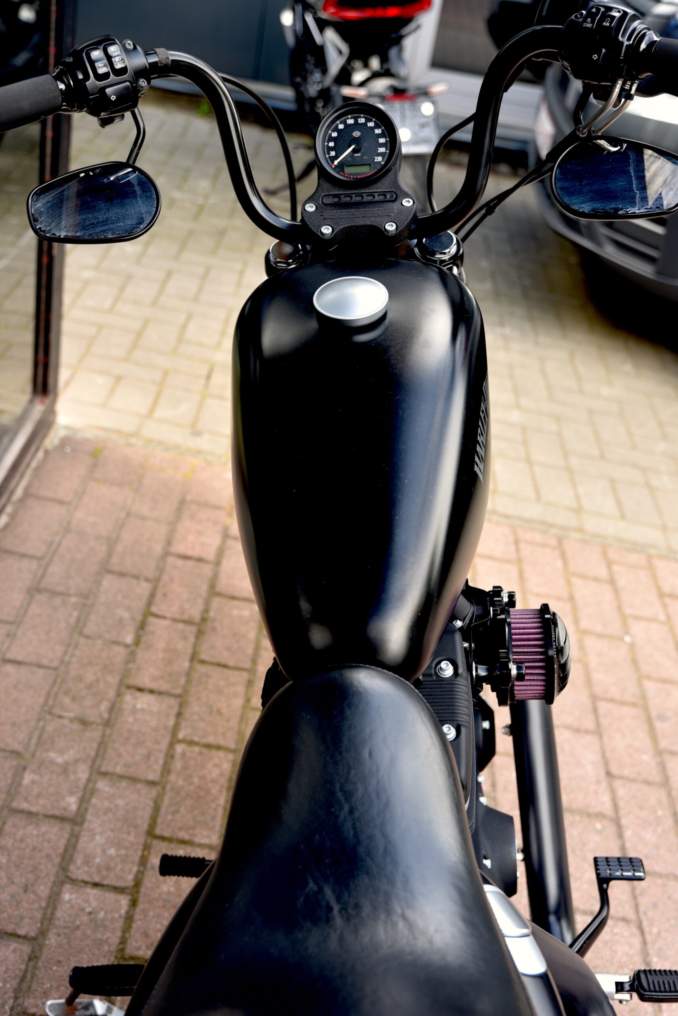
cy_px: 508
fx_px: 1270
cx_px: 339
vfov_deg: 43.6
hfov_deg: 29.9
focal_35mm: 45
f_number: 4
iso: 100
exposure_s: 1/60
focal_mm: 45
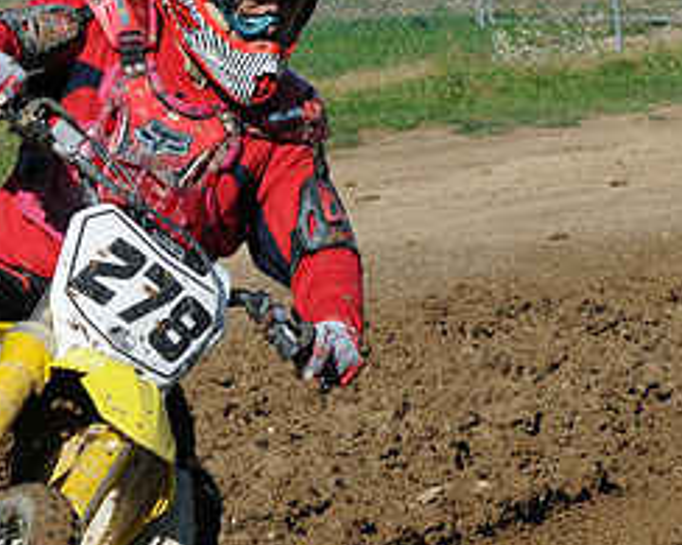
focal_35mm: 328
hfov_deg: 5.9
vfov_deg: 4.7
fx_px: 6618
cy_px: 345
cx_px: 162
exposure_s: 1/1250
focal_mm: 98
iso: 400
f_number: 10
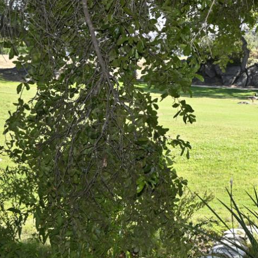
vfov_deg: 21.8
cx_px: 257
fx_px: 666
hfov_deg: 21.2
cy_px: 83
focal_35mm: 79
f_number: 6.3
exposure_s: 1/160
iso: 100
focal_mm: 30
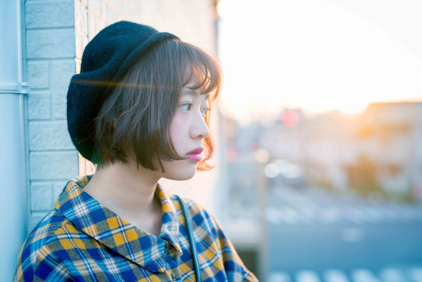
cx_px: 211
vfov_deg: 27.0
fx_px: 586
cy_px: 141
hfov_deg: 39.6
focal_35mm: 50
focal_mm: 50
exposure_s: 1/200
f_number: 2.8
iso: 100
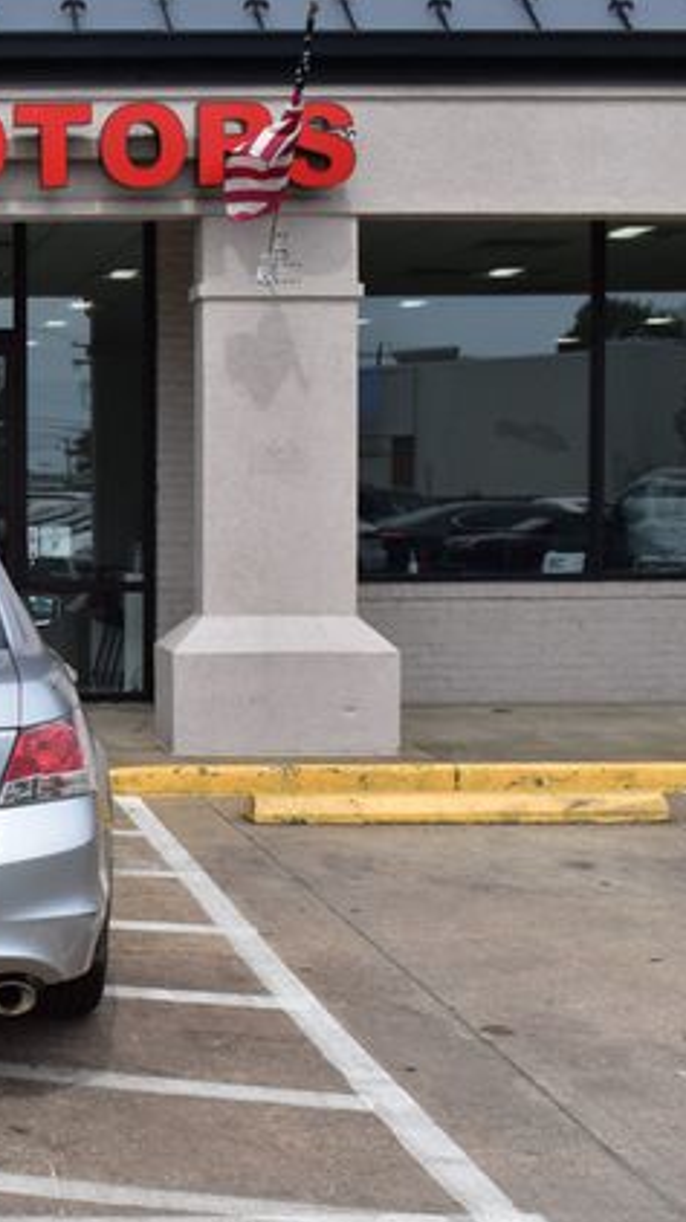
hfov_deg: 18.0
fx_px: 2007
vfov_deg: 33.8
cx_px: -229
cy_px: 611
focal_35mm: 62
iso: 280
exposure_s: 1/500
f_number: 11
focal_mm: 26
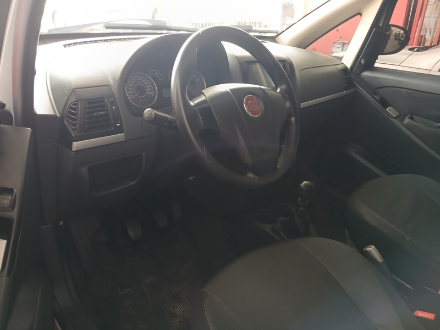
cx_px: 220
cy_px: 165
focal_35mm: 26
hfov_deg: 67.3
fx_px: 330
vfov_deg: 53.1
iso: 250
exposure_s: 1/30
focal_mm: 3.98
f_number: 1.8
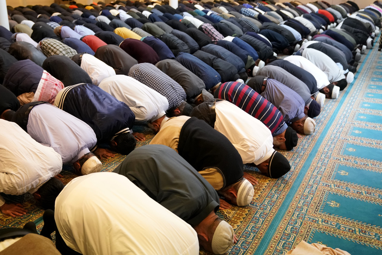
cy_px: 128
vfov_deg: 41.1
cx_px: 191
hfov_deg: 58.7
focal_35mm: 32
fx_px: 340
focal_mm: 32
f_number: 3.5
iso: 5000
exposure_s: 1/250
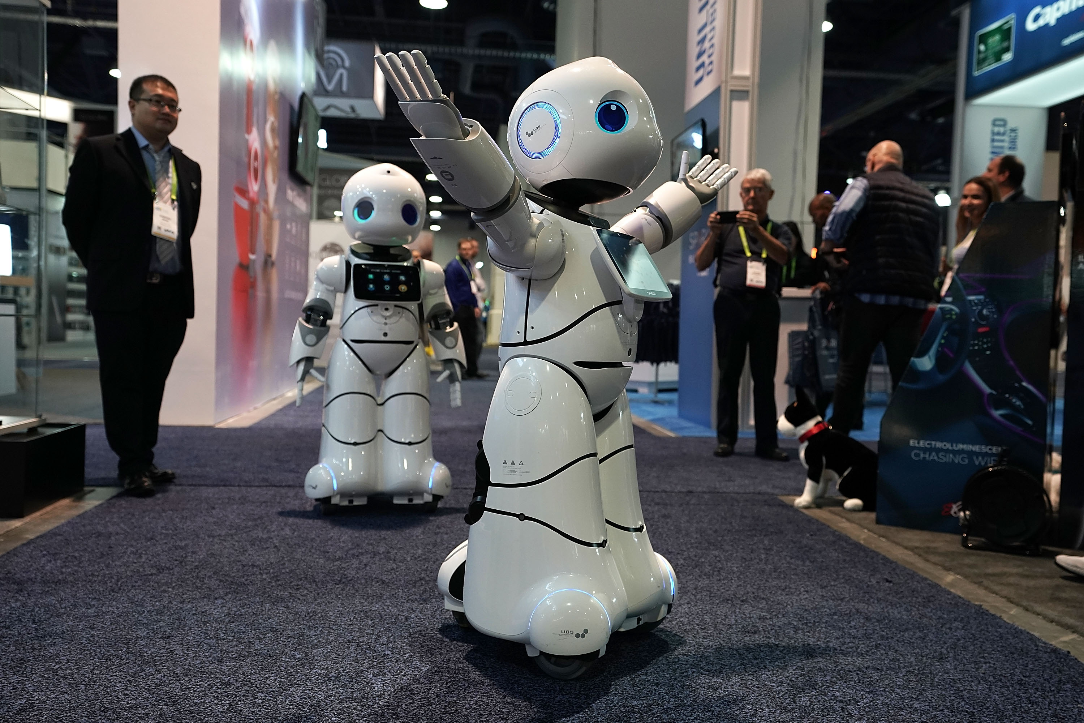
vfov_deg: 37.9
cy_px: 362
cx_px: 542
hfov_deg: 54.4
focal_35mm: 35
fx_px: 1054
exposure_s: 1/400
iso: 1600
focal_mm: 35
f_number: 3.5
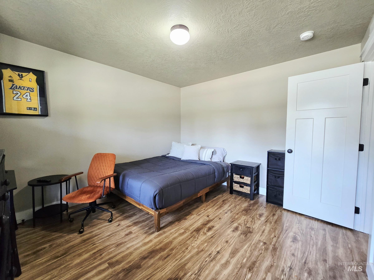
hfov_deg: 106.2
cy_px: 140
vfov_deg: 89.9
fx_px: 140
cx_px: 187
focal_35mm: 13
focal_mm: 2.2
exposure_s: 1/60.2
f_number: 2.2
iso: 200
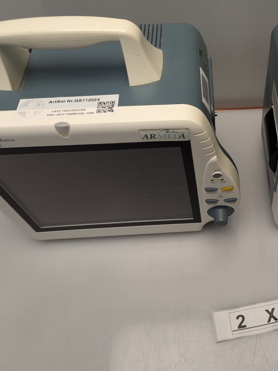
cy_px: 185
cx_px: 242
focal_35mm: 32
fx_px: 343
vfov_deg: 56.8
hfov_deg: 41.2
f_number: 1.85
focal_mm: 6.81
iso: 48
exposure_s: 1/100
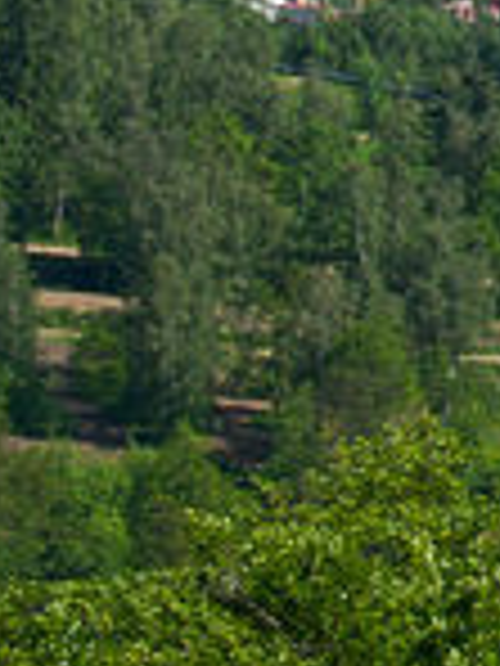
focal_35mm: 386
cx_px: 1784
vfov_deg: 5.1
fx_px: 7434
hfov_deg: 3.7
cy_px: -178
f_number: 7.1
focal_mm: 44
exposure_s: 1/640
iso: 200
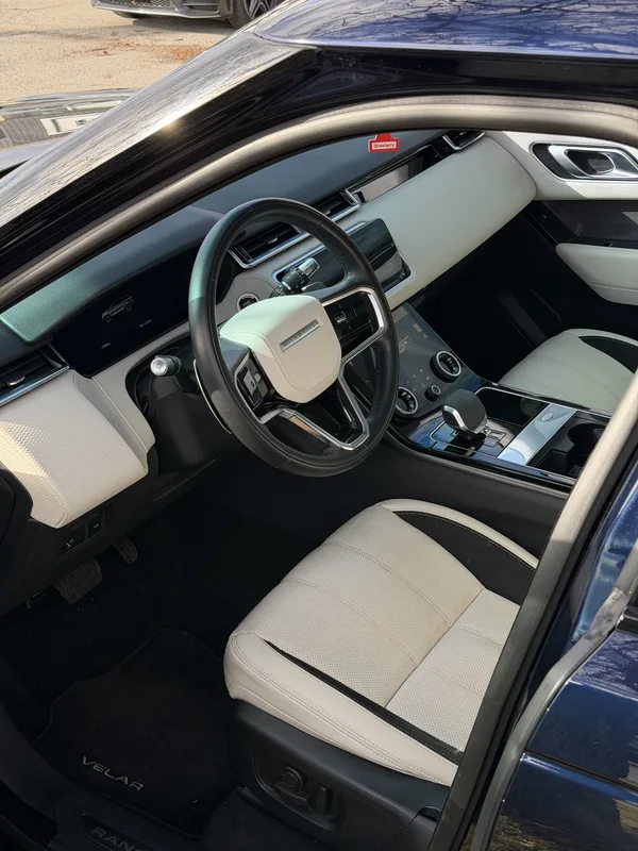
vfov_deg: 39.7
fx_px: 1180
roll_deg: +1.1
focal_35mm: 48
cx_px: 319
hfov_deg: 30.3
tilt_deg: -26.0
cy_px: 426
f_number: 1.78
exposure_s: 1/541
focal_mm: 6.76
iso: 64
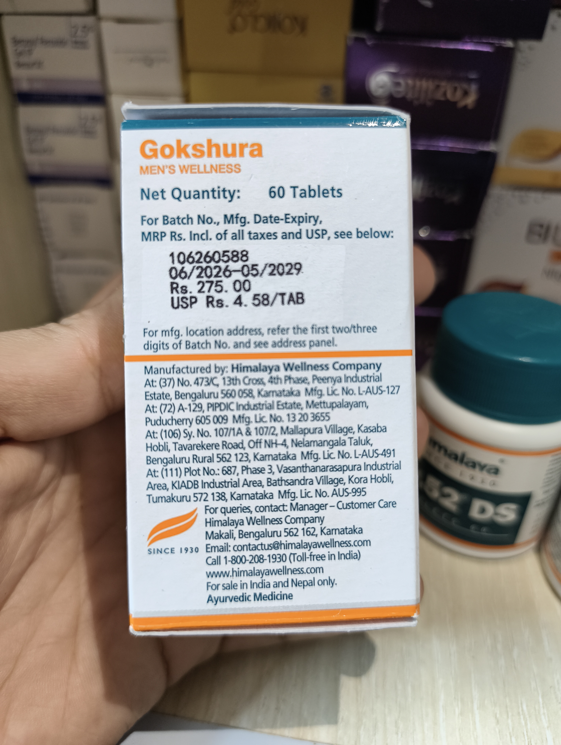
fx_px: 517
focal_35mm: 24
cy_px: 372
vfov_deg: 71.5
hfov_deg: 56.9
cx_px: 280
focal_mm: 5.56
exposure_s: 1/50
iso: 610
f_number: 1.87
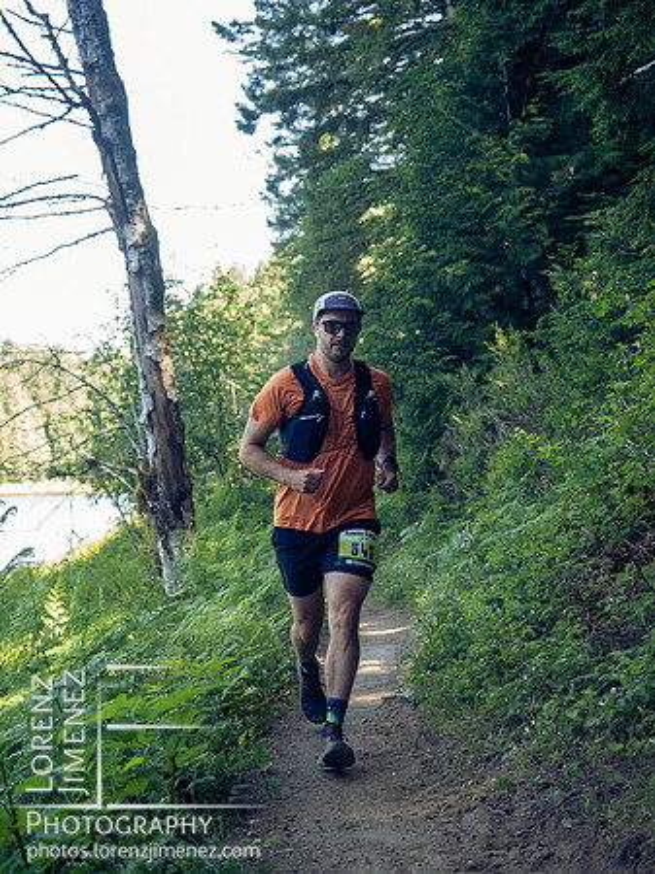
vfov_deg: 33.2
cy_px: 437
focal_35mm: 58
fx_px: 1465
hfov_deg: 25.2
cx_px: 328
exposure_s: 1/1000
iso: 3200
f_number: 2.8
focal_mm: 29
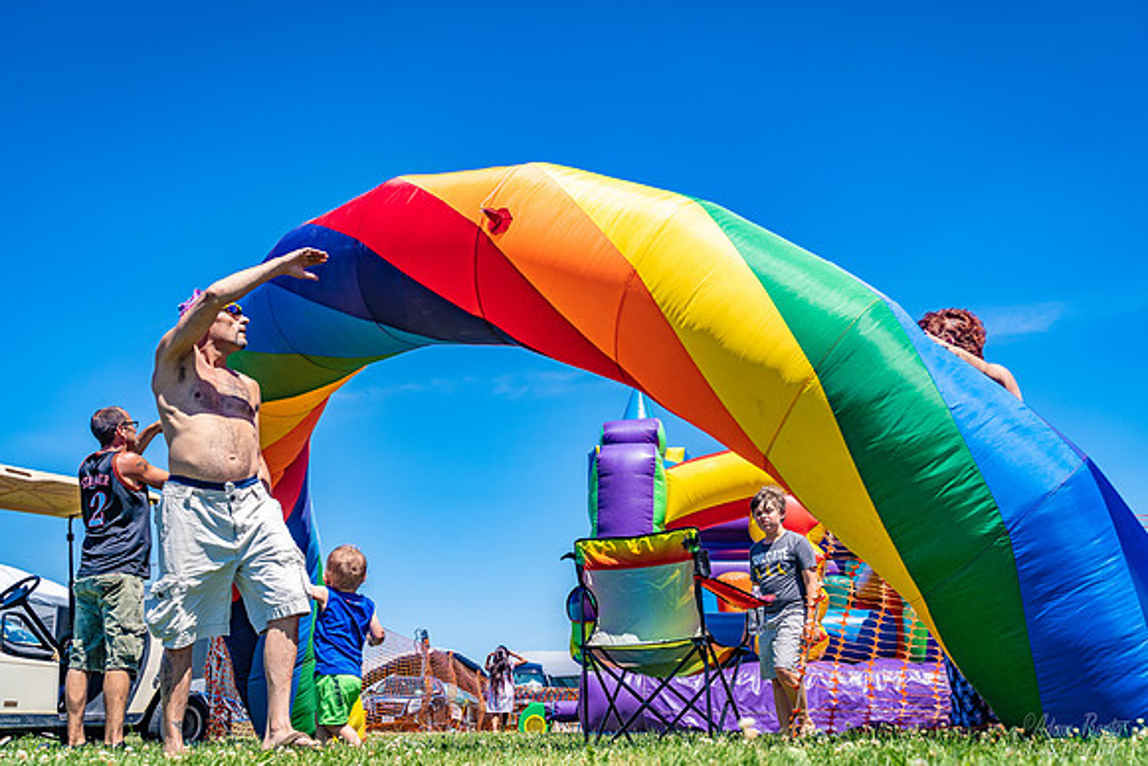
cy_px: 383
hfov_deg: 51.9
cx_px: 574
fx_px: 1180
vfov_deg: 36.0
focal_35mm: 37
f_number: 5
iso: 100
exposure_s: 1/1000
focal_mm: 37
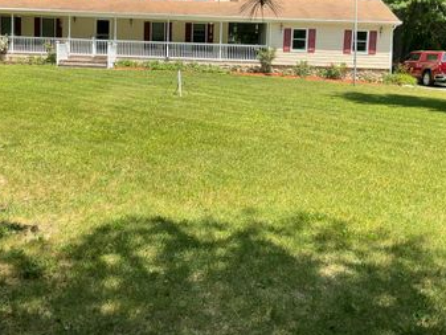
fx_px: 554
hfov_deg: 43.7
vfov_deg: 33.2
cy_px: 101
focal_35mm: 43
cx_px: 191
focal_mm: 3
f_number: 1.8
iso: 16
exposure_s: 1/855
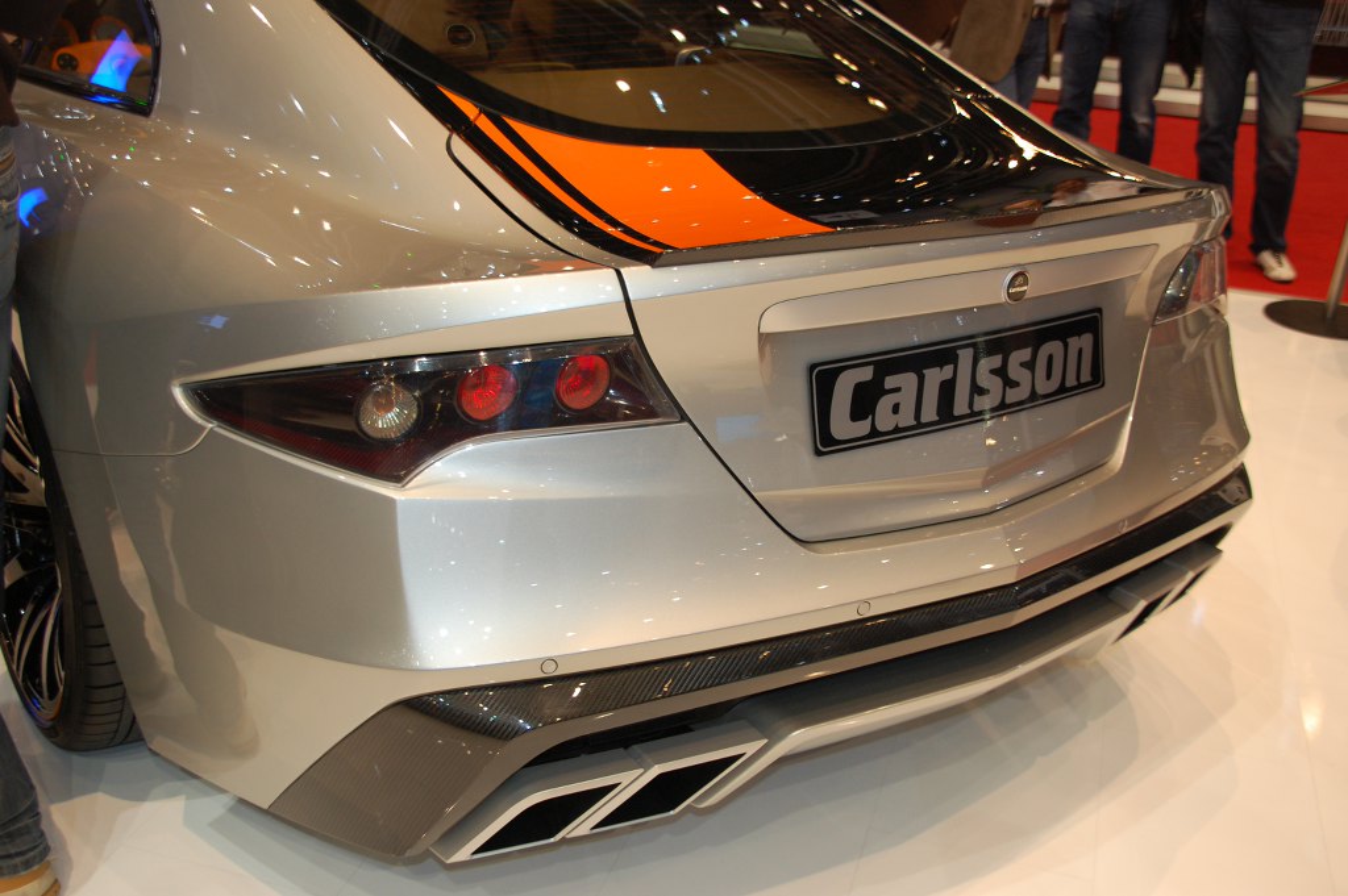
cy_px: 448
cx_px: 674
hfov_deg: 49.6
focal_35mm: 39
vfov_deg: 34.2
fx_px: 1459
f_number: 4.2
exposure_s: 1/60
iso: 400
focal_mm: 26
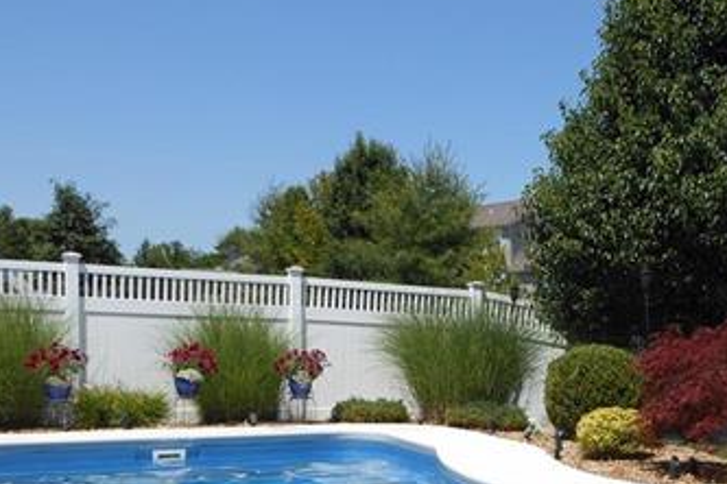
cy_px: 349
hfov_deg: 38.6
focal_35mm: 50
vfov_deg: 26.7
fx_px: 1010
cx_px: 539
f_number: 3.2
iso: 80
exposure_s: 1/1250
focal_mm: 4.5
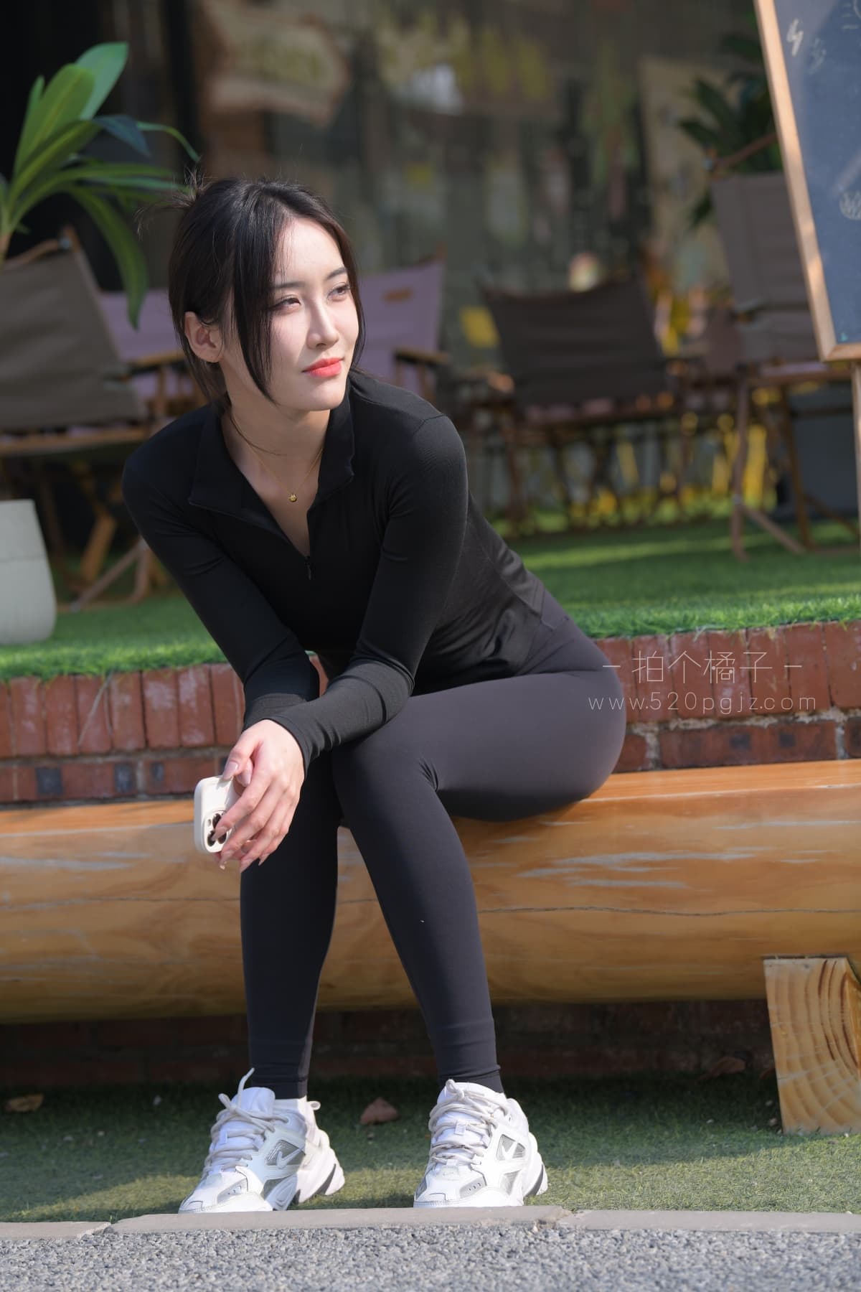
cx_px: 430
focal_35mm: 102
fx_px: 3659
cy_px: 646
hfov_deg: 13.4
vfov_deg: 20.0
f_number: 4
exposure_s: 1/1000
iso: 200
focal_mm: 102
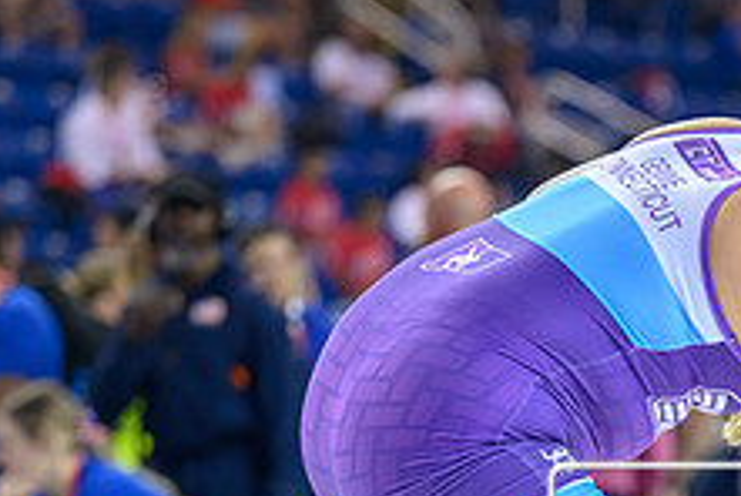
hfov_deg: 6.3
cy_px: 660
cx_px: 889
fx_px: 6657
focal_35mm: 323
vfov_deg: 4.3
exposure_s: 1/800
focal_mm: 102
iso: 2000
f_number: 2.8
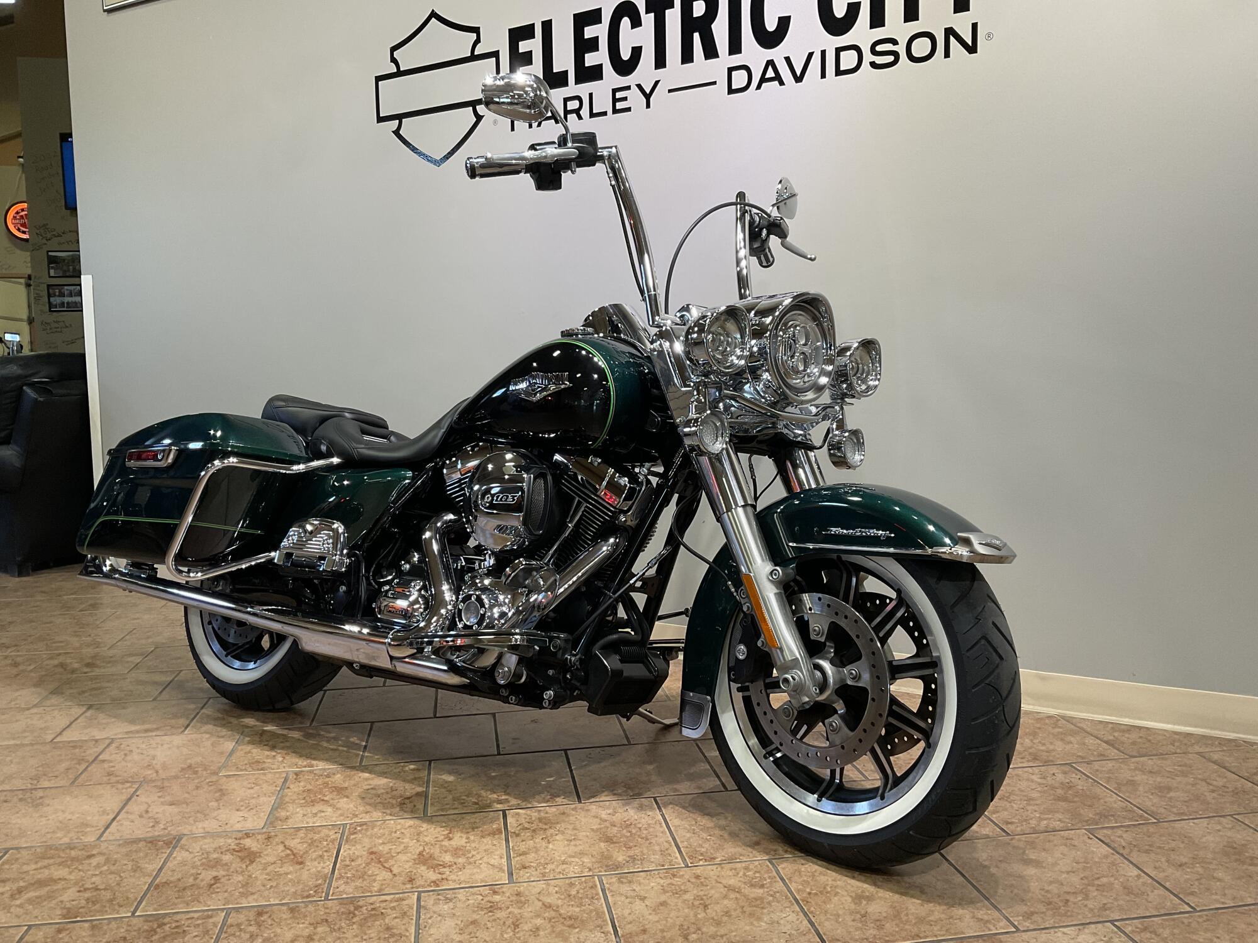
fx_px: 1054
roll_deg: +0.6
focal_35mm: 29
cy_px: 472
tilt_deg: -6.1
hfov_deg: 61.7
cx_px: 629
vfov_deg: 48.2
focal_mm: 3
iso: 50
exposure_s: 1/60
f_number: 1.8
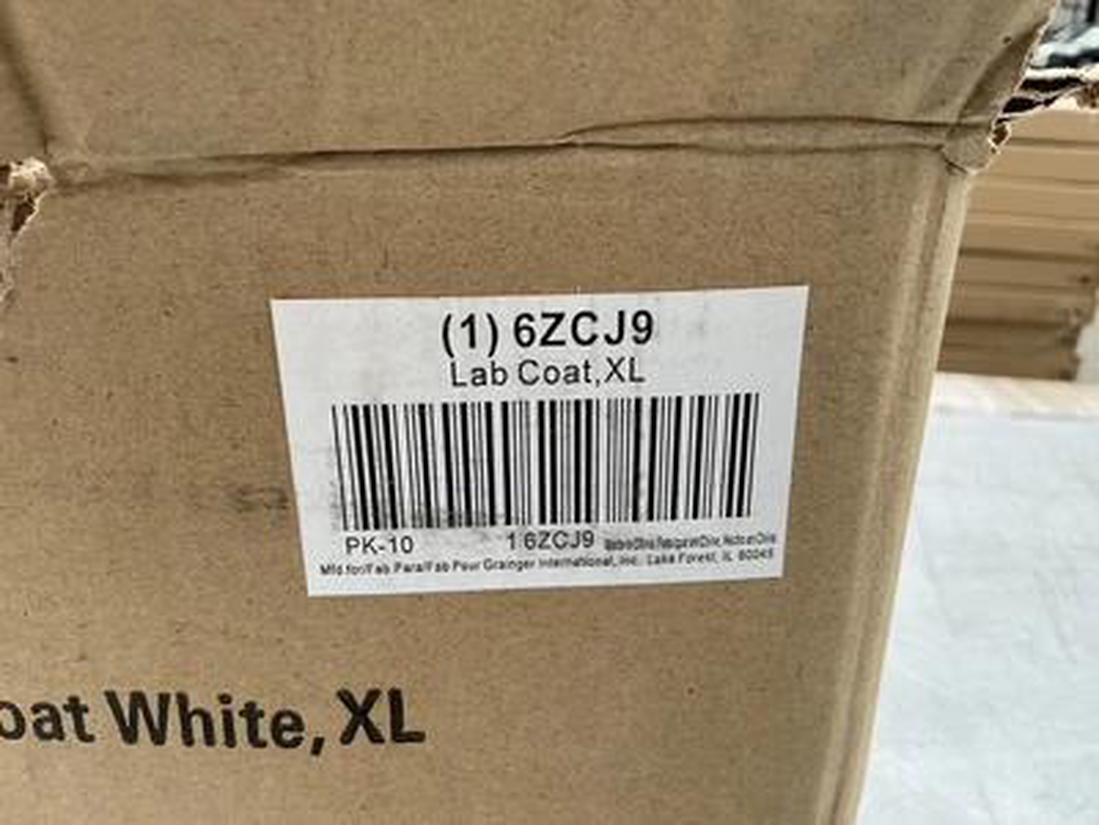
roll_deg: -1.3
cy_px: 412
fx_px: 889
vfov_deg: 49.7
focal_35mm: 28
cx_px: 550
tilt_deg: -21.8
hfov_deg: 63.4
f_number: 1.8
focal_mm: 3
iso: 25
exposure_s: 1/1144
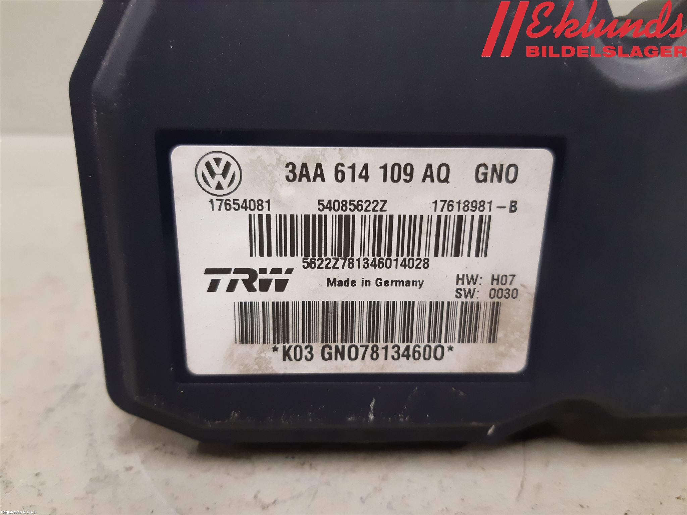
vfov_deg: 53.1
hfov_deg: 67.3
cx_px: 344
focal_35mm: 26
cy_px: 258
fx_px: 516
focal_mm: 3.93
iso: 250
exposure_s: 1/50
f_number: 1.7
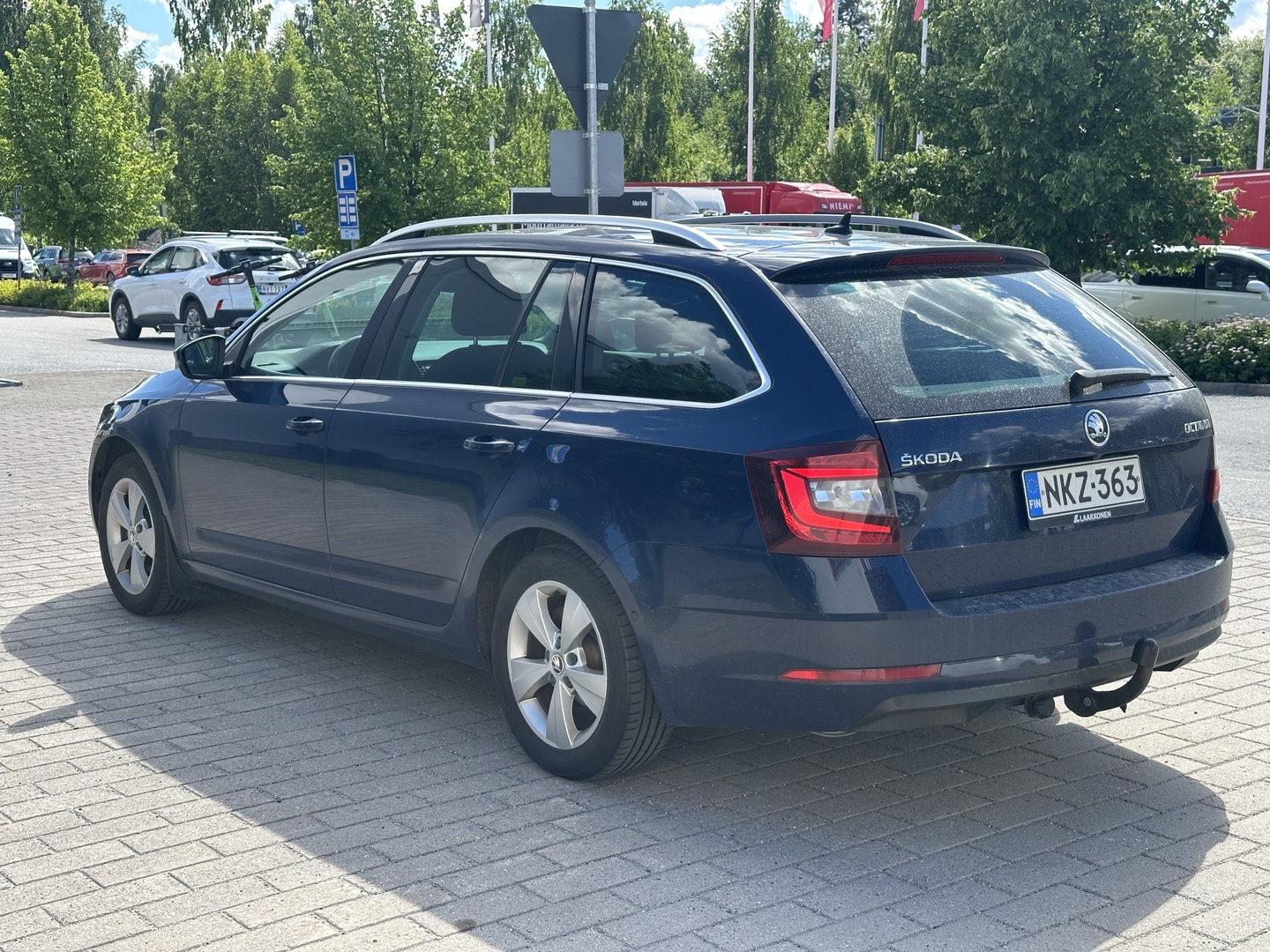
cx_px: 635
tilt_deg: -7.0
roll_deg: +1.0
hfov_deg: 39.7
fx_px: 1761
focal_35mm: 48
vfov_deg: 30.3
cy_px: 476
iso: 64
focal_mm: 6.86
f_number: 1.78
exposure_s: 1/962
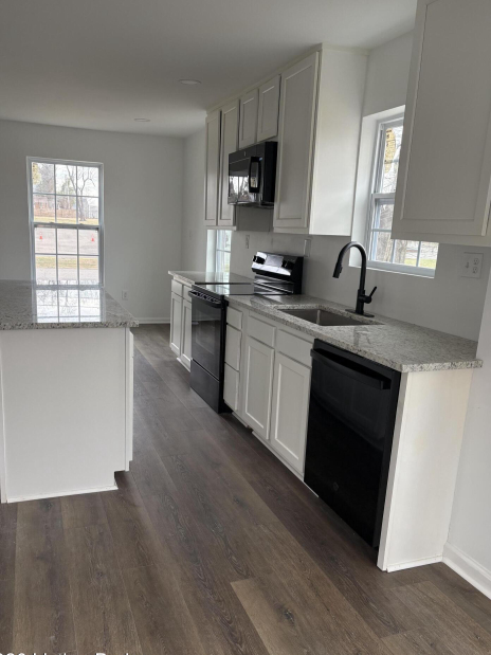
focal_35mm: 28
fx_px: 530
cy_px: 340
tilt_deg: -12.5
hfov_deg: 49.7
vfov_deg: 63.4
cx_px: 231
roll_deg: -2.9
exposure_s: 1/121
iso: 125
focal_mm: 5.96
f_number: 1.6
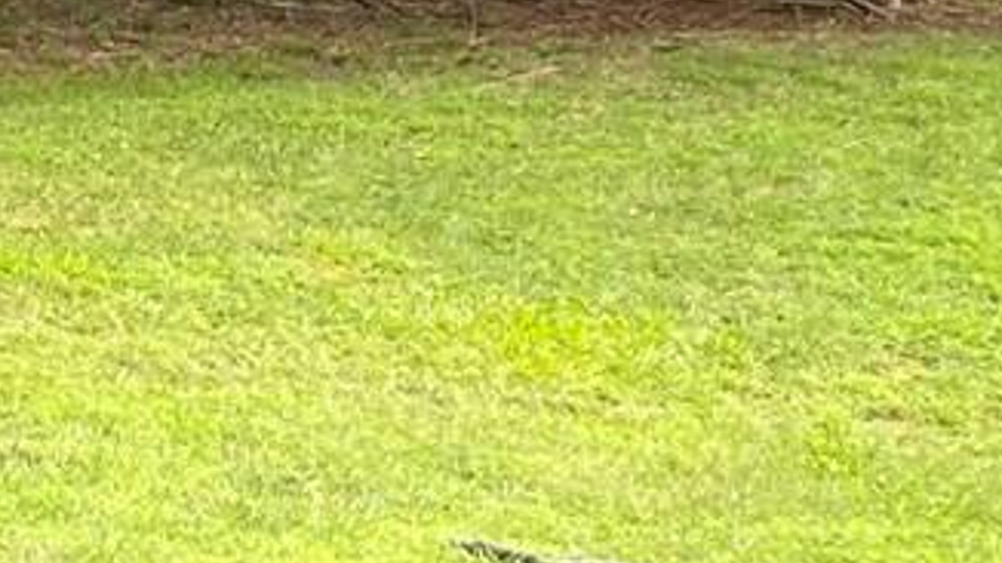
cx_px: -698
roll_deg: +0.6
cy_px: 197
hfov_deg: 11.4
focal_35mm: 178
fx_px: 4727
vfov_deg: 6.8
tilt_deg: -0.9
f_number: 1.8
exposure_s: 1/167
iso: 32
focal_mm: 4.25
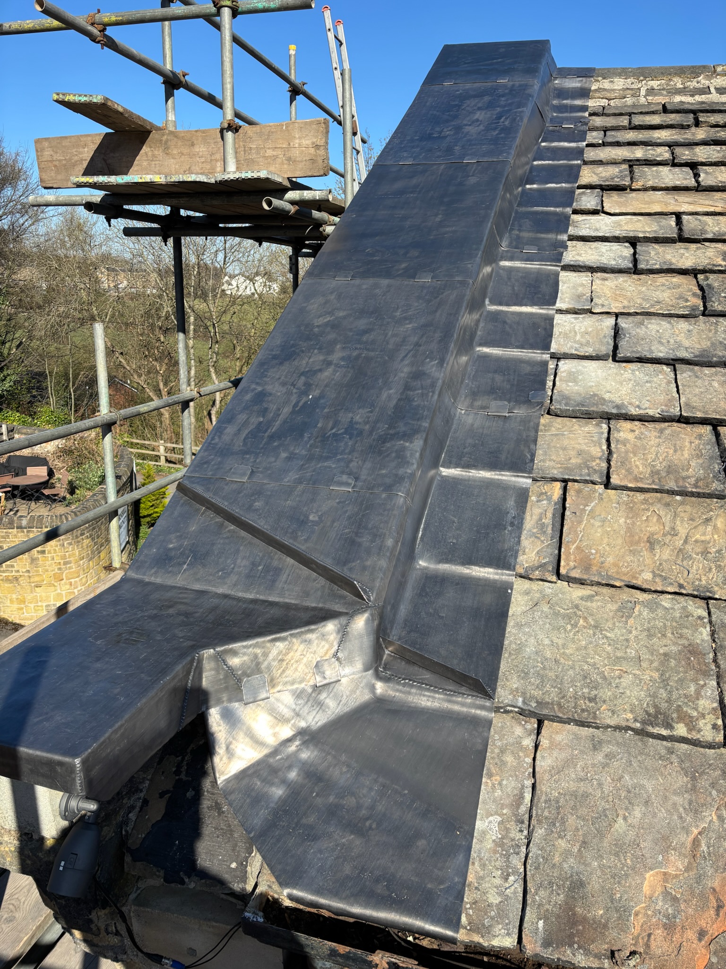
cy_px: 484
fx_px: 727
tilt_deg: -15.6
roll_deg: -2.5
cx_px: 363
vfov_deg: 67.3
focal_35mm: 26
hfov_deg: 53.1
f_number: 1.6
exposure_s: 1/2342
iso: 50
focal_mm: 5.96
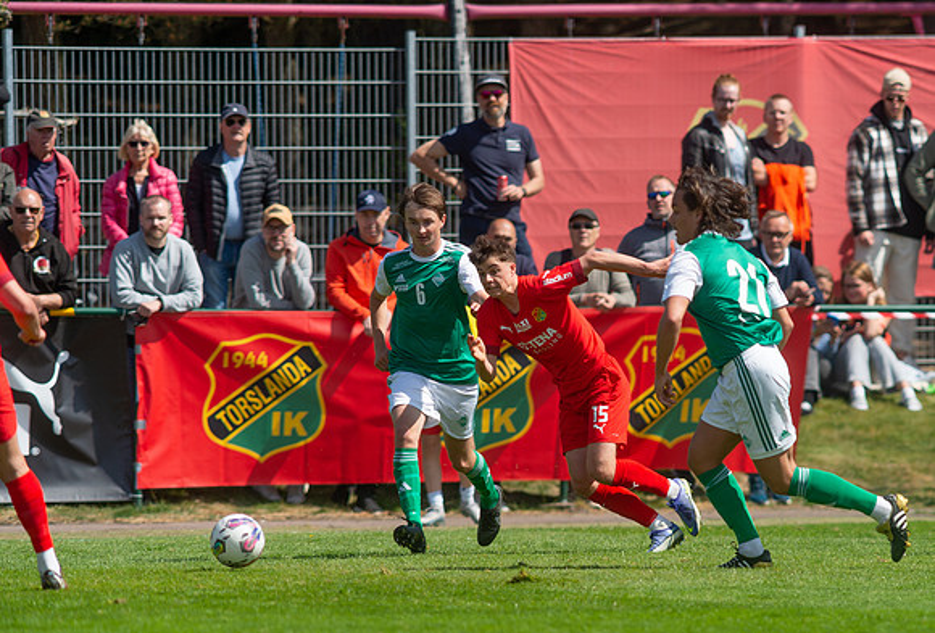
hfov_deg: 3.9
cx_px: 584
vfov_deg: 2.6
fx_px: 13816
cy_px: 388
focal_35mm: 529
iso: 160
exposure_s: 1/1250
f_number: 4
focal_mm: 420
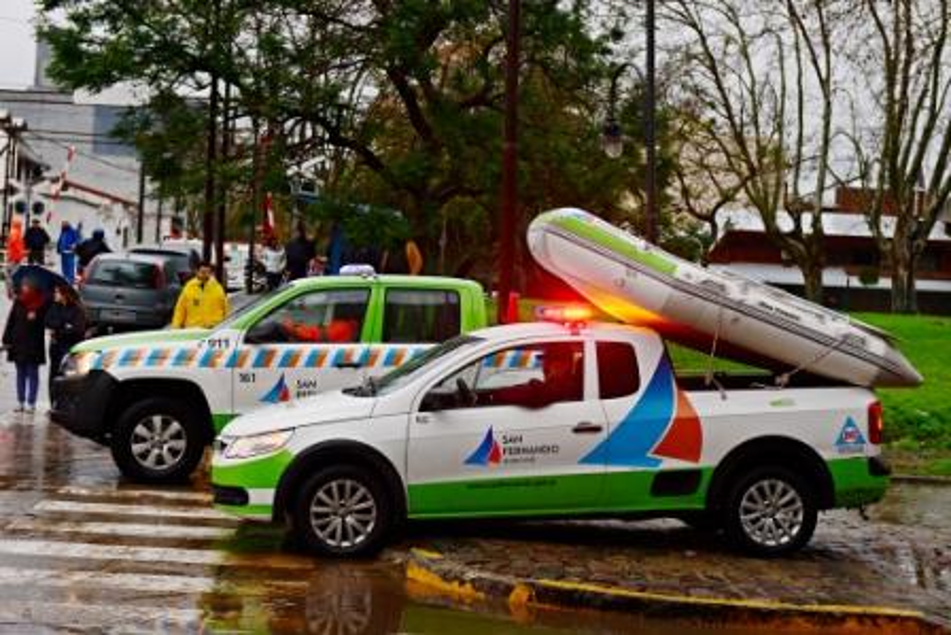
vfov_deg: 19.5
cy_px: 318
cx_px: 476
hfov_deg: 28.8
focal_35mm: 70
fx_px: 1850
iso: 640
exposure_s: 1/125
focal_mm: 70
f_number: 5.6
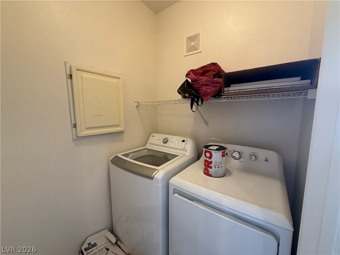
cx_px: 170
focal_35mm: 14
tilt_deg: -6.1
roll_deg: +0.4
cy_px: 128
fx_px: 138
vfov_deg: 85.7
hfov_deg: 102.1
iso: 160
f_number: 2.2
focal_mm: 2.22
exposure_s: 1/60
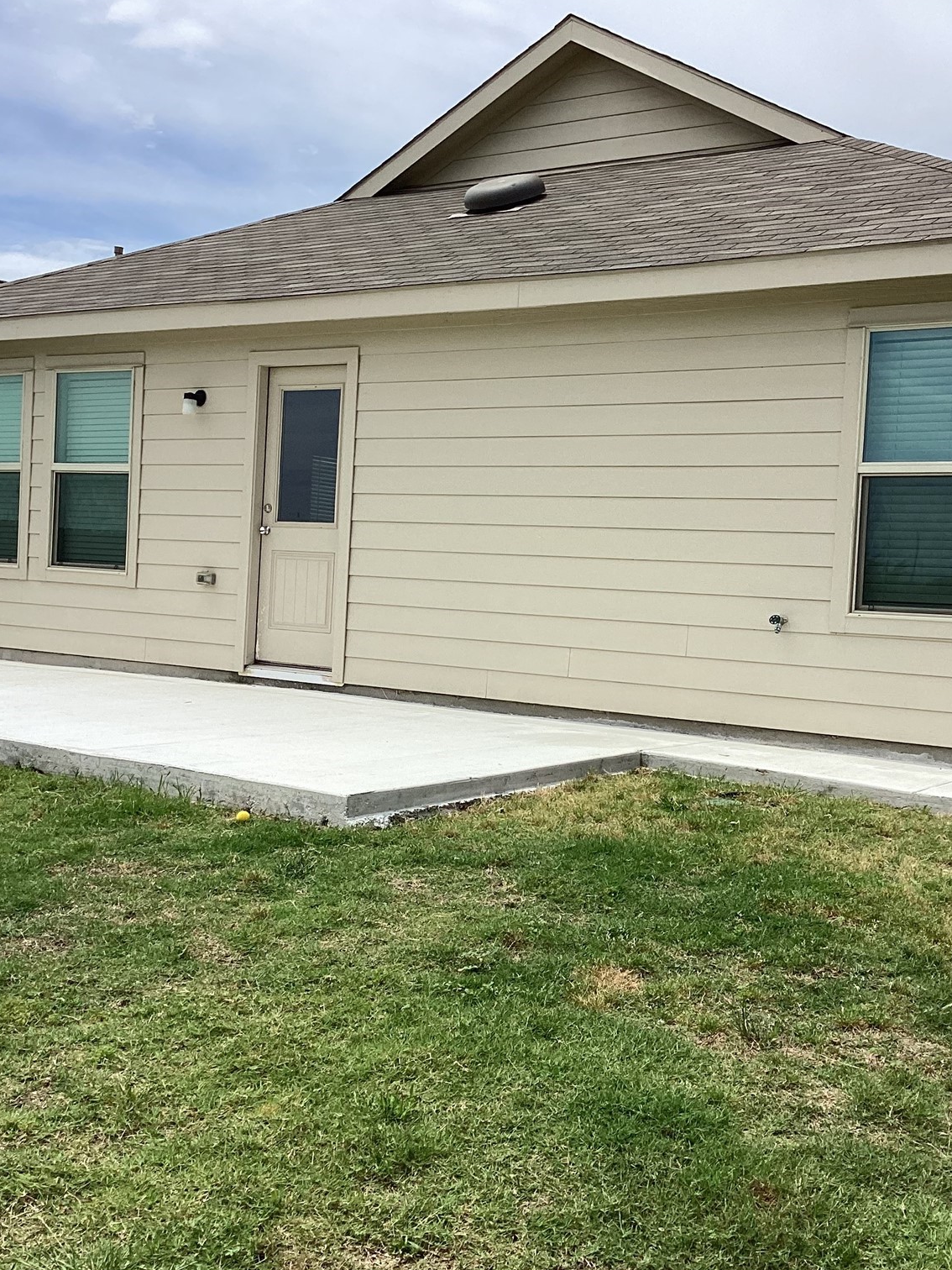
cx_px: 547
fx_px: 1540
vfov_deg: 44.8
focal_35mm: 42
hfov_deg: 34.3
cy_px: 637
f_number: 2.4
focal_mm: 3.3
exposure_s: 1/1894
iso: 25
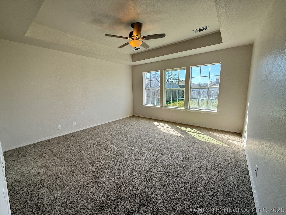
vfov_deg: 85.7
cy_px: 108
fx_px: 116
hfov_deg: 102.1
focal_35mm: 14
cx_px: 143
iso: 64
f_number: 2.2
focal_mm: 2.22
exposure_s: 1/196
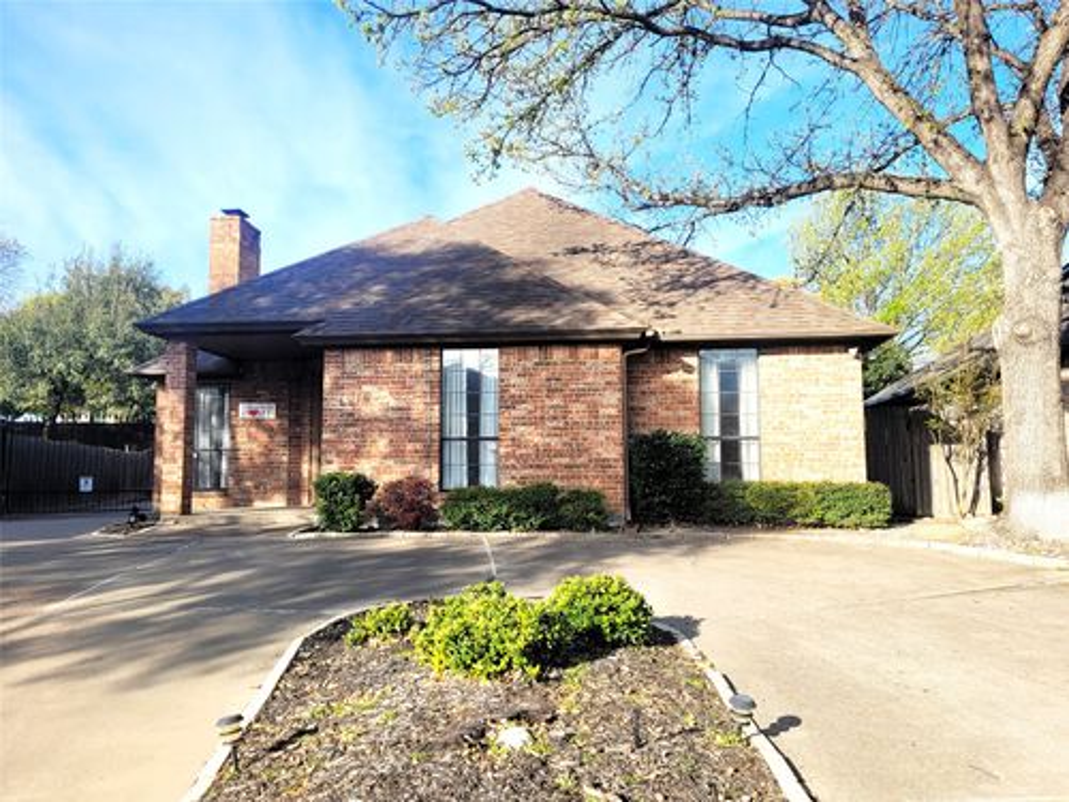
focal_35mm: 26
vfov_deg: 53.1
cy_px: 401
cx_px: 534
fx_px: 803
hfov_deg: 67.3
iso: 40
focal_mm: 5.4
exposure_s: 1/1321
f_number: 1.8
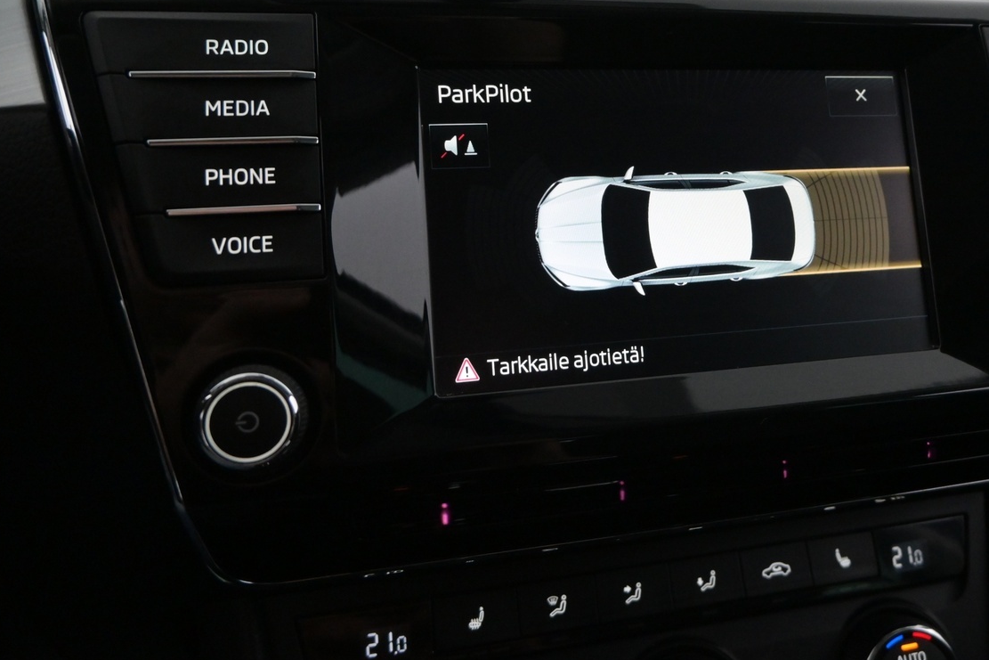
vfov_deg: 37.5
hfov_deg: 53.1
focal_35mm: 35
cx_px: 679
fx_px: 962
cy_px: 220
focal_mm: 16
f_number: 4
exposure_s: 1/60
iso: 2500
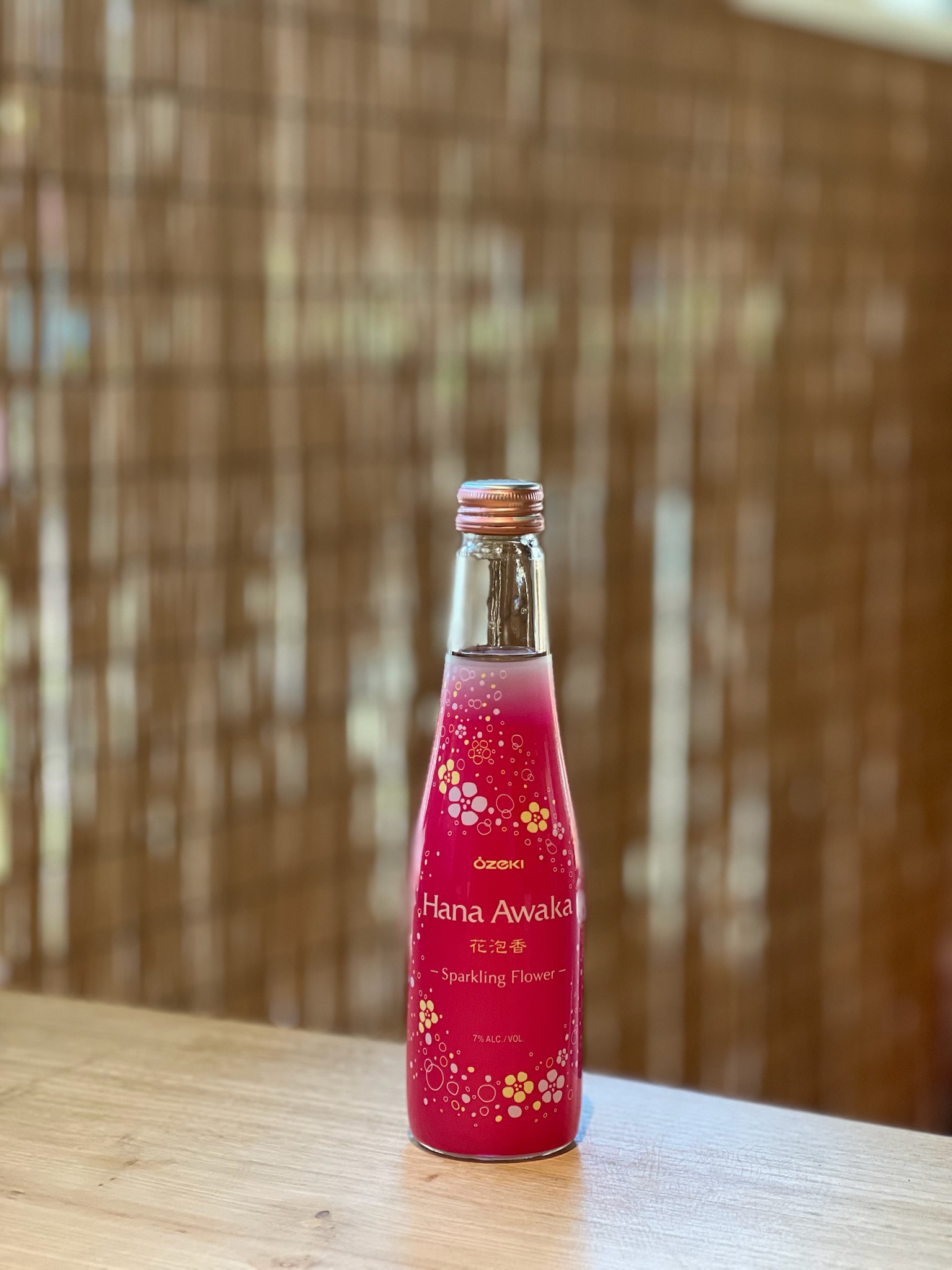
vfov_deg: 25.3
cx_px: 476
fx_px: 2824
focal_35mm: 77
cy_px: 635
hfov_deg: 19.1
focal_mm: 9
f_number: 2.8
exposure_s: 1/100
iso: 250
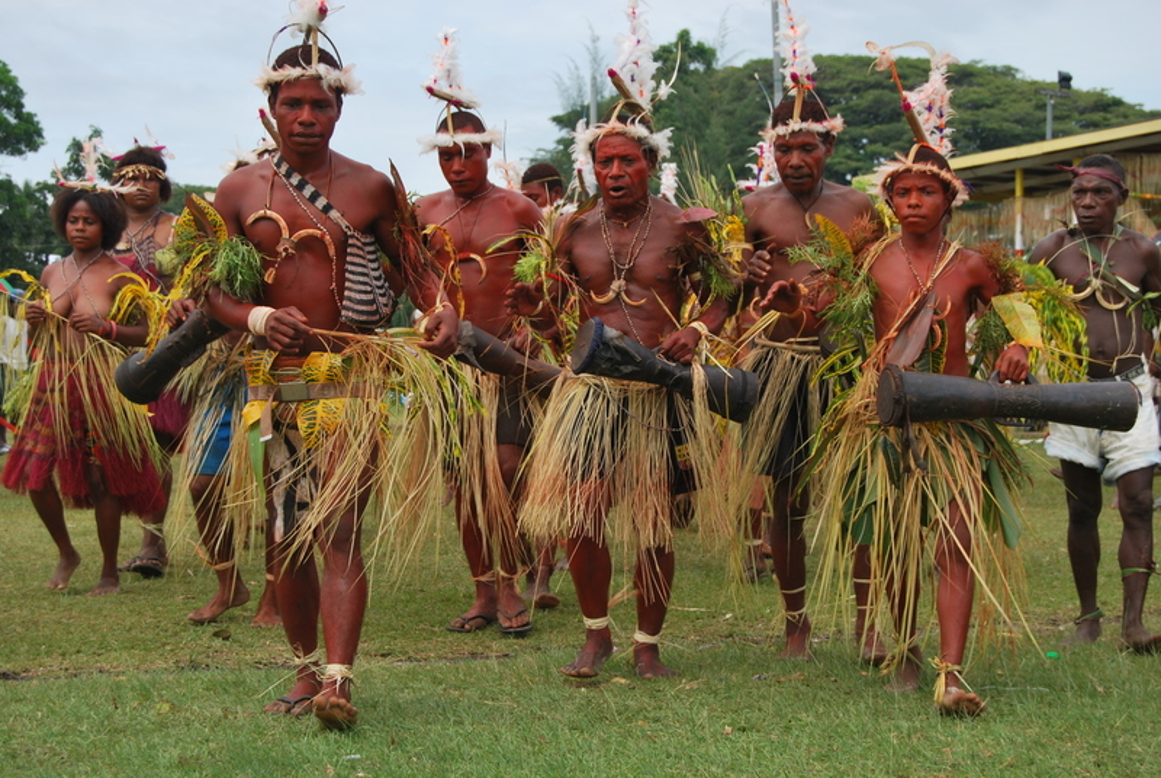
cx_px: 580
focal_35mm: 68
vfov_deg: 20.2
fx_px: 2180
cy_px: 389
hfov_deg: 29.8
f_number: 7.1
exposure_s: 1/200
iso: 100
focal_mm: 45
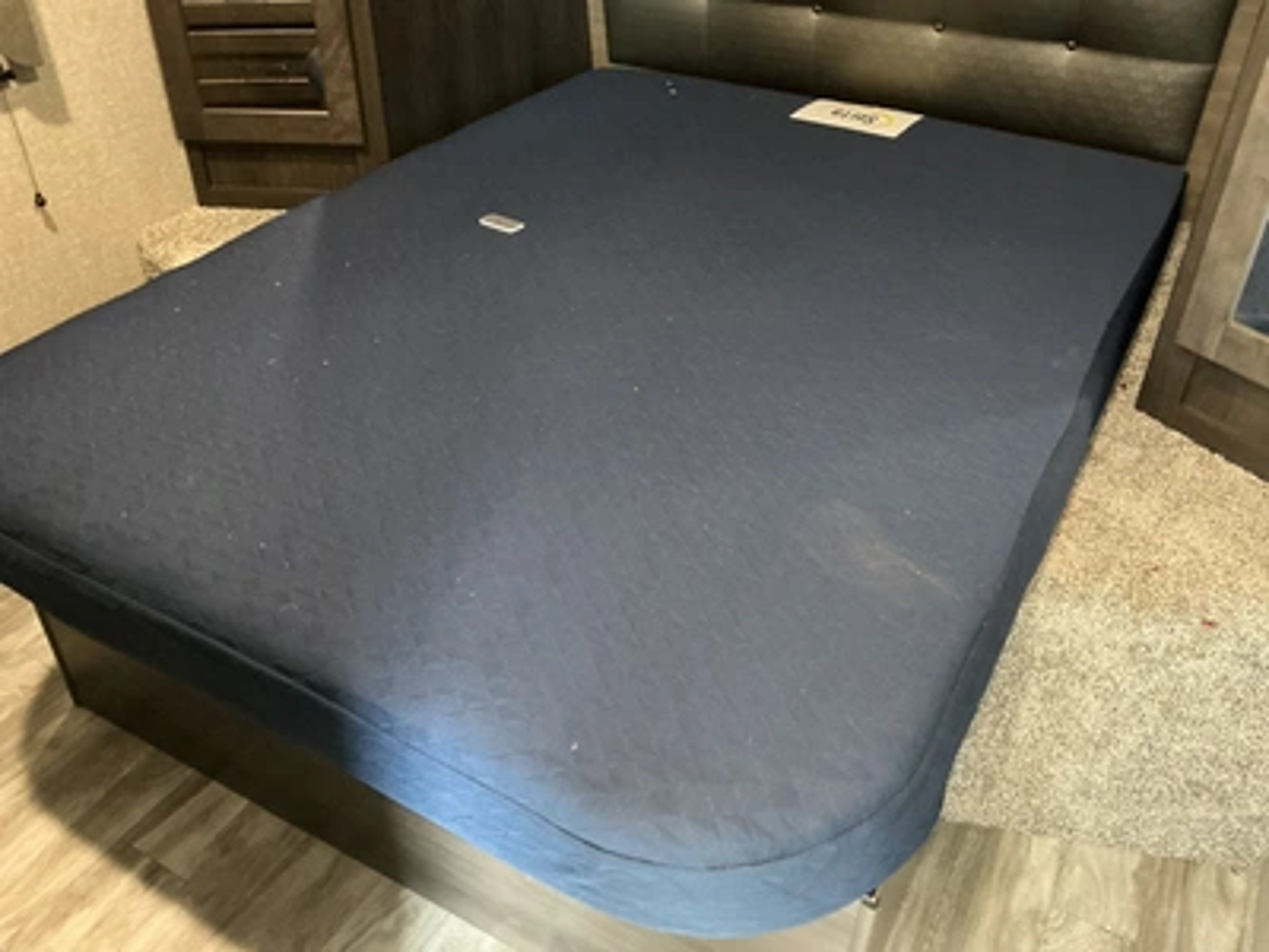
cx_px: 634
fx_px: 1026
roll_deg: -0.7
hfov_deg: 63.4
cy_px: 476
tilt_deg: -37.9
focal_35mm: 28
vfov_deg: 49.7
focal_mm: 3
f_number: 1.8
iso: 500
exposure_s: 1/30
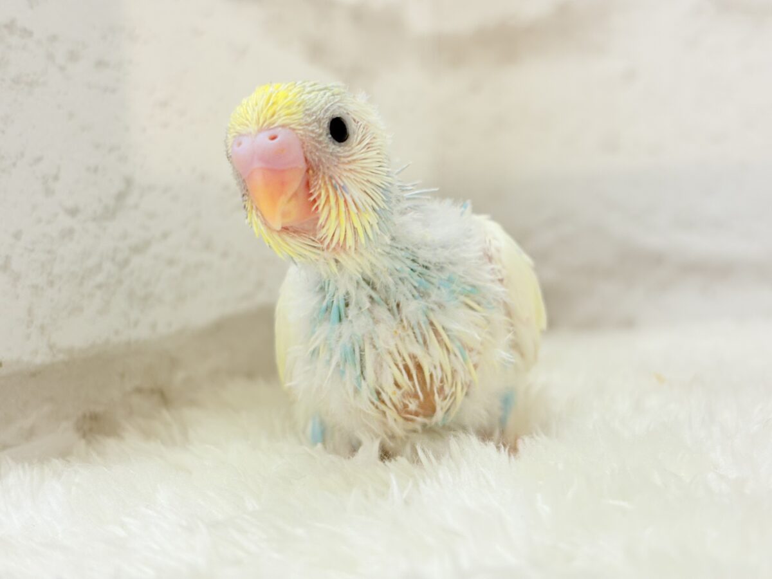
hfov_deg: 36.8
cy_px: 290
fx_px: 1160
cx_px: 386
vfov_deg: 28.0
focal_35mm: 52
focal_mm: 5.96
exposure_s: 1/100
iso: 64
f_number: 1.6
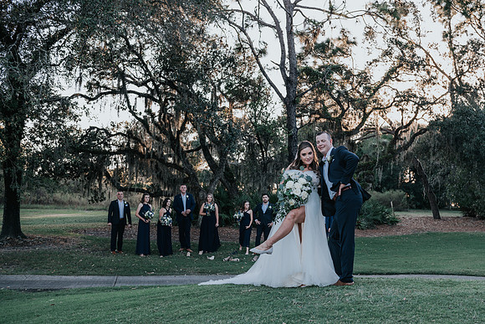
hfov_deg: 40.9
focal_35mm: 48
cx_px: 291
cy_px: 194
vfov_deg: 28.0
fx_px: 647
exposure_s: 1/200
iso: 200
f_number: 4.5
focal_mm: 40
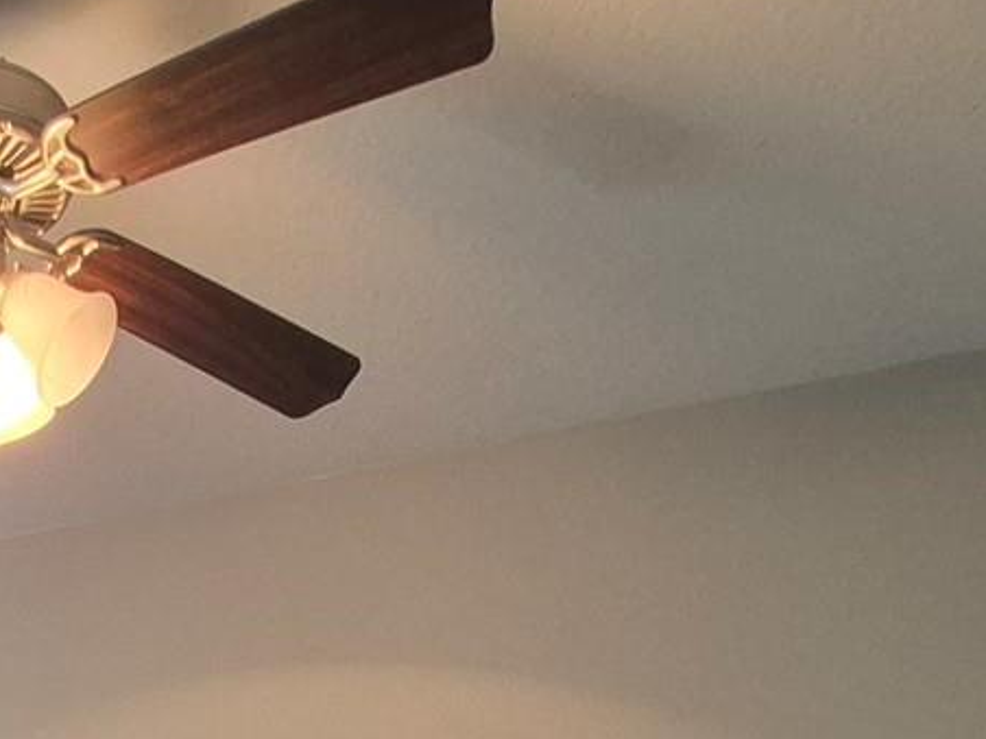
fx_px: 1310
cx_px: 31
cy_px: 1284
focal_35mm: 46
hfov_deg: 37.4
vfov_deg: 21.8
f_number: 2.2
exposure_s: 1/60
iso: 640
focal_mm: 1.74
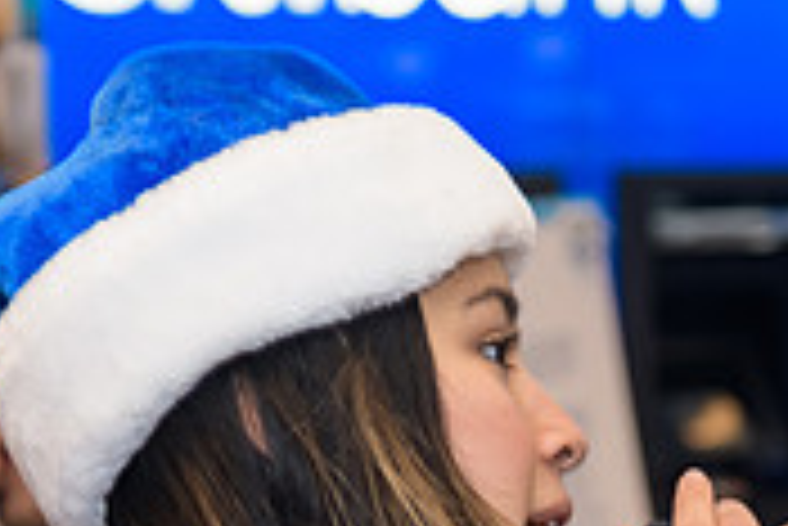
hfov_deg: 12.9
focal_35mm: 159
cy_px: 375
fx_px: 3483
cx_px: 446
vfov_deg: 8.6
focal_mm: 48
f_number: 3.2
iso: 400
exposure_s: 1/125
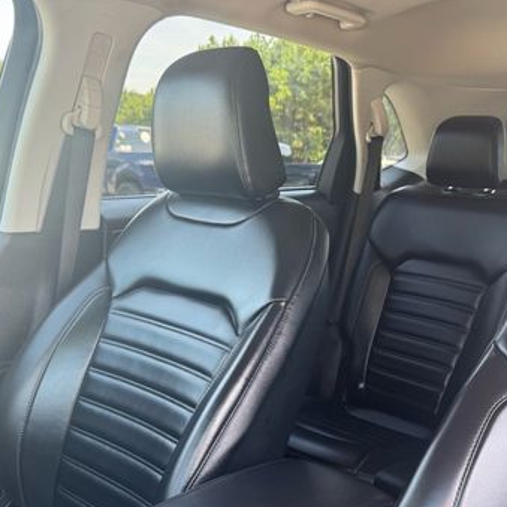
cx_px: 299
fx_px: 663
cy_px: 356
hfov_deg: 41.7
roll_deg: -4.1
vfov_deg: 41.1
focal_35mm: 40
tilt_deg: -17.2
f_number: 1.78
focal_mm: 6.76
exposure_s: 1/121
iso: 125
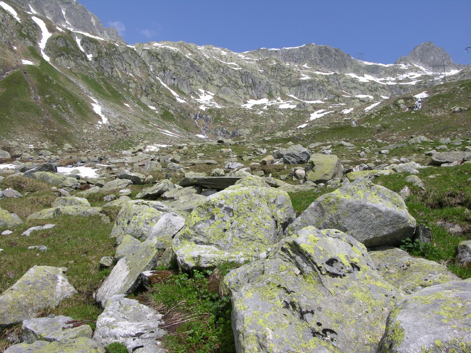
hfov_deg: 52.6
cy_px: 176
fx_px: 476
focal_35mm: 35
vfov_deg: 40.7
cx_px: 236
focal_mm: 8.9
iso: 50
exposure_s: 1/302
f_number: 6.3
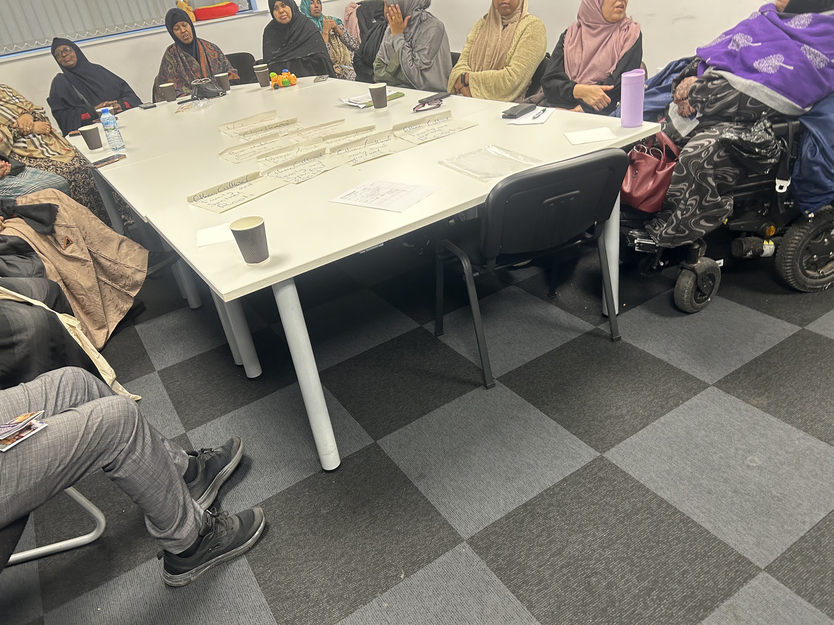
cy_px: 312
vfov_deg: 53.1
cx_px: 417
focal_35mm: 26
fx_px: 626
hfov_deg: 67.3
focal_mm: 5.7
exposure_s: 1/50
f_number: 1.5
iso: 160
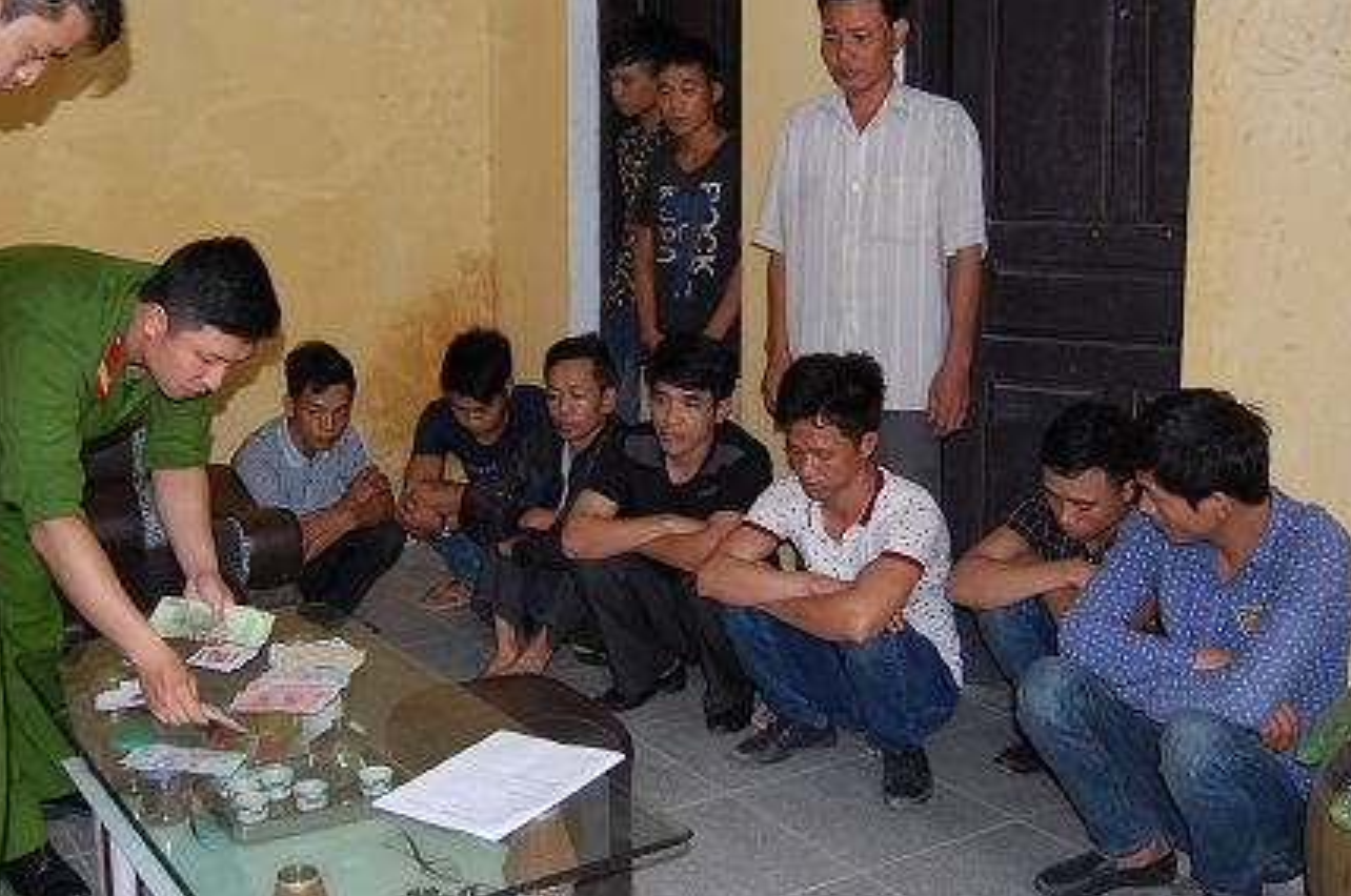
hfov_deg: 50.5
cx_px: 549
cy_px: 360
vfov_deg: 34.8
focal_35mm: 38
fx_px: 1424
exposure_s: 1/60
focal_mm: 20
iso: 400
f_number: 3.8
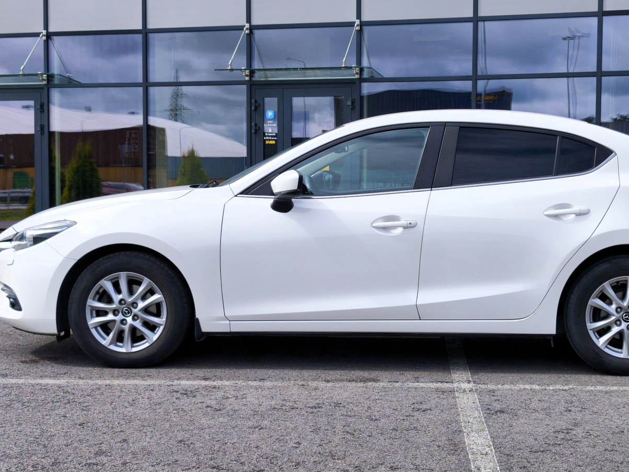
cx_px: 389
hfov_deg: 31.6
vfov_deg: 24.0
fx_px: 1108
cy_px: 251
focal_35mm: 61
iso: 50
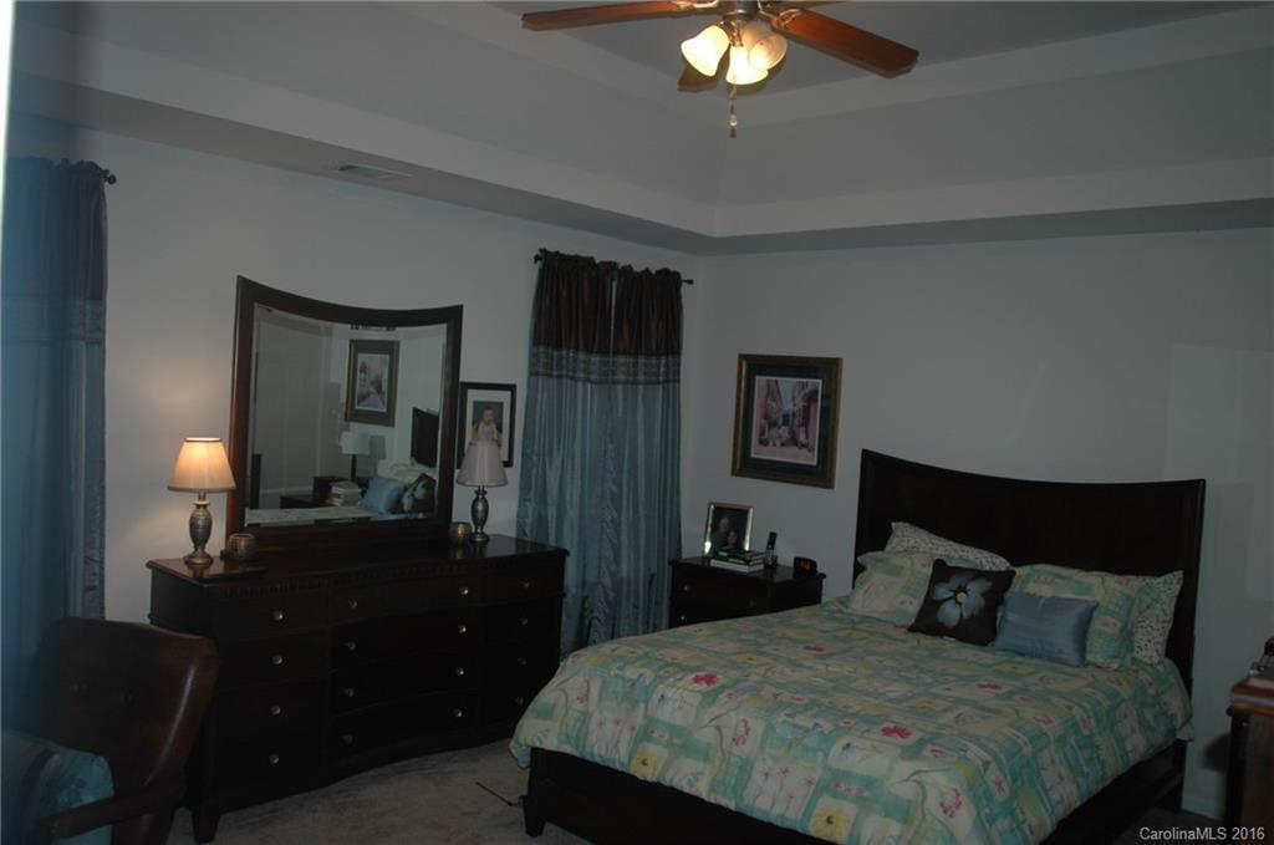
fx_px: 954
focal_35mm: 27
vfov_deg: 47.8
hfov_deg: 67.5
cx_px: 637
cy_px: 422
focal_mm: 18
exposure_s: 1/60
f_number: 2.8
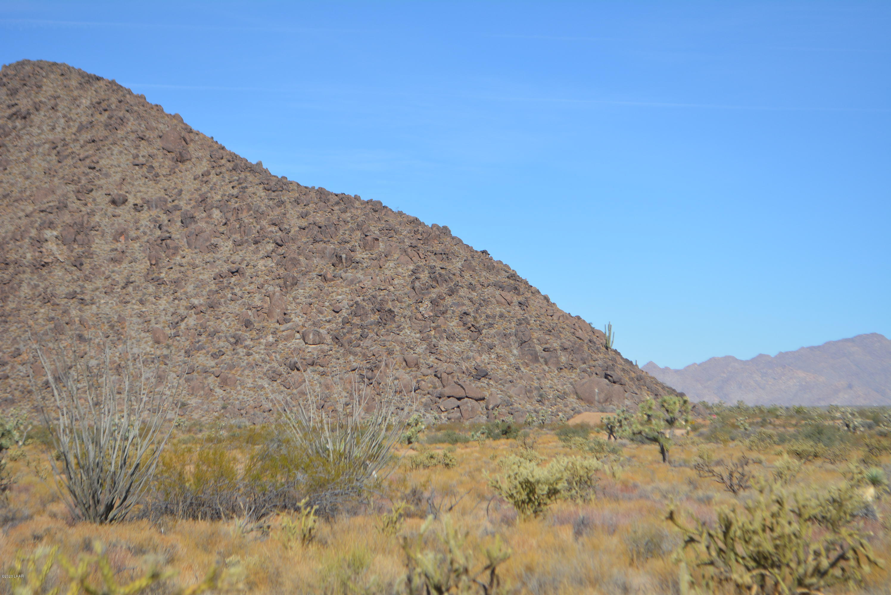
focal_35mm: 82
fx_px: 2043
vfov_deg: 16.6
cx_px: 446
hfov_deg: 24.6
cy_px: 298
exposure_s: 1/1600
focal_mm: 55
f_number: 7.1
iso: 400
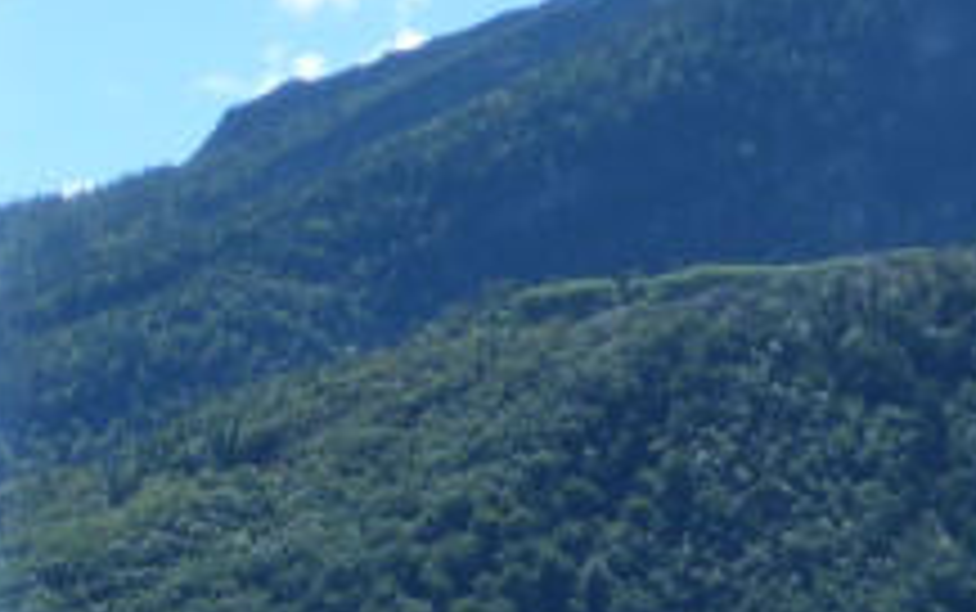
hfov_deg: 11.8
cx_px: -432
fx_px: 4525
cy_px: 634
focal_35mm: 170
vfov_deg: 7.7
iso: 100
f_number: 3.7
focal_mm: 6
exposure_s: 1/640
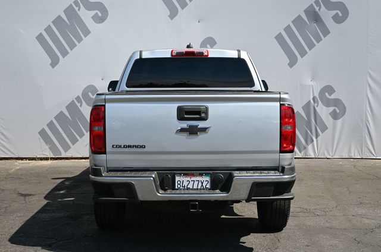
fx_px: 618
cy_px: 126
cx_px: 190
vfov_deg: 23.1
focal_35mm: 58
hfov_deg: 34.3
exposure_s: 1/250
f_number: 5.6
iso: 100
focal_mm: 39
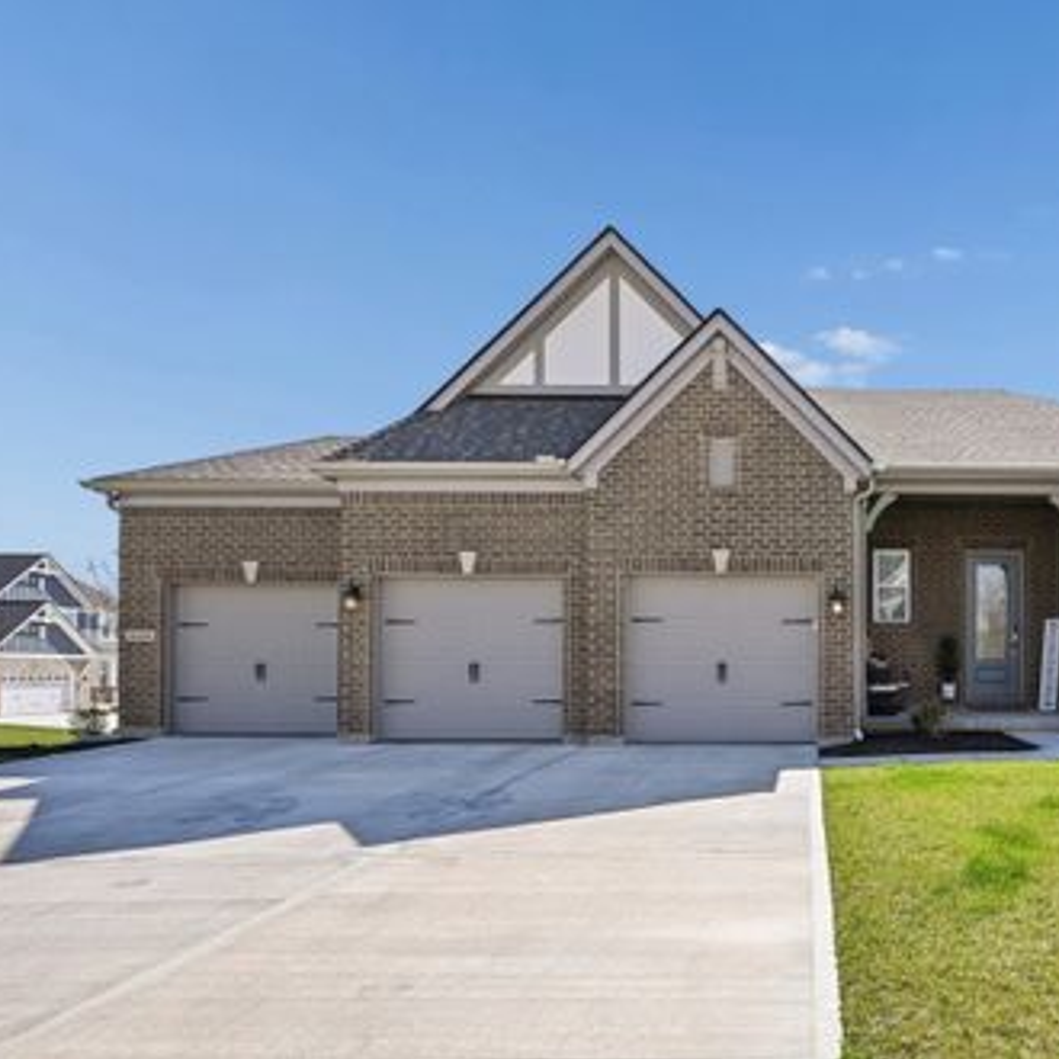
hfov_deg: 75.5
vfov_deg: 80.7
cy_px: 531
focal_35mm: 18
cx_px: 780
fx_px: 623
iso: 400
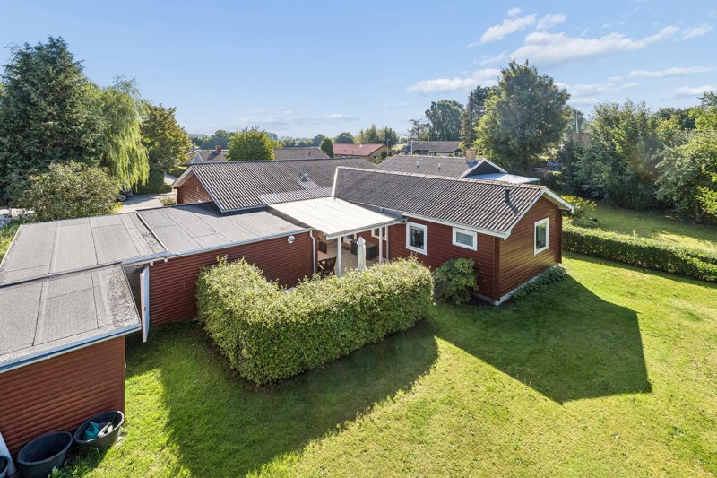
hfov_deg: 100.4
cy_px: 239
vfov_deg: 77.3
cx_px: 358
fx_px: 299
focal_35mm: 15
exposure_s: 1/500
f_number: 8
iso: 250
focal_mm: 10
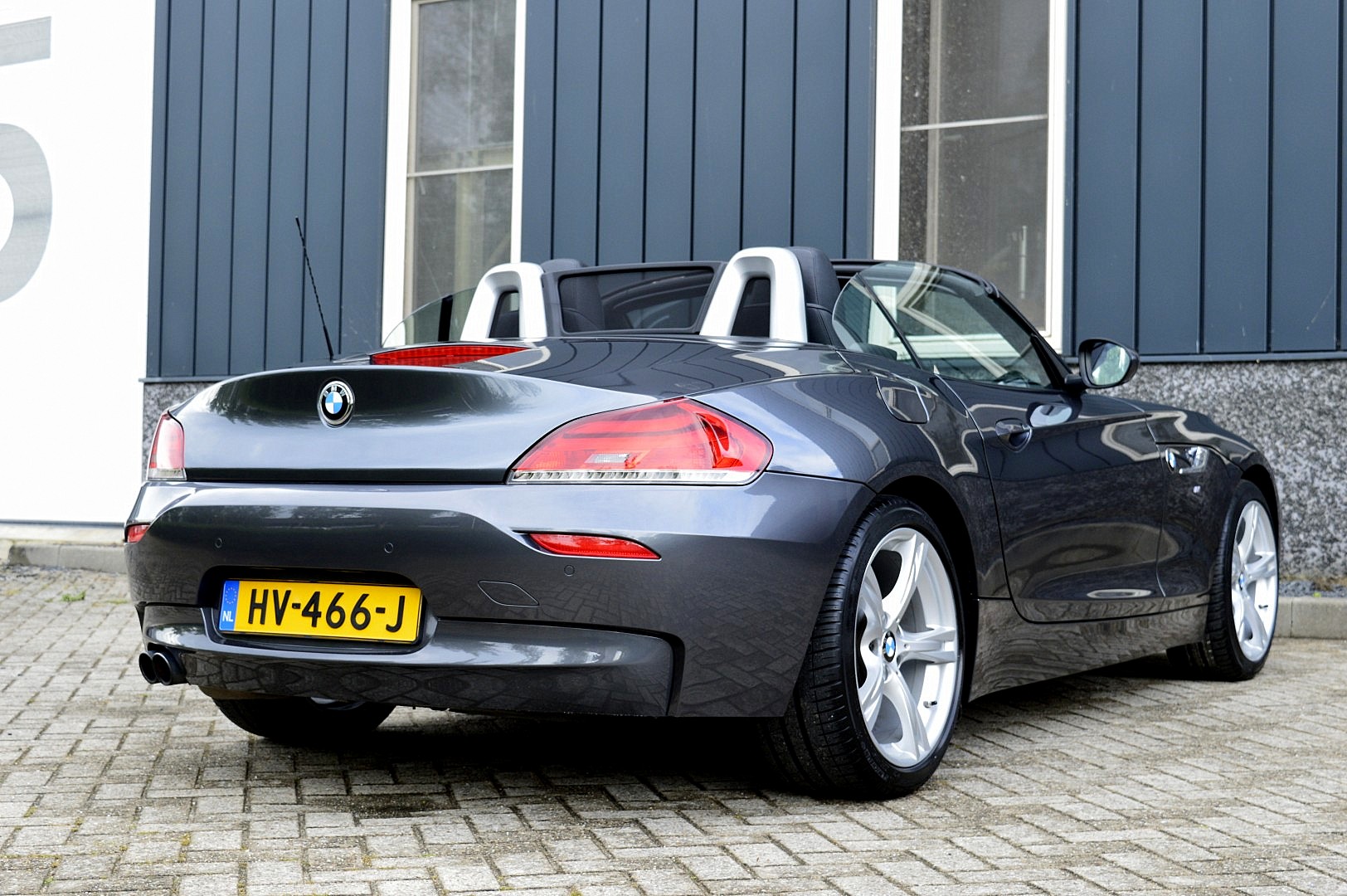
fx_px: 2019
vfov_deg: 25.0
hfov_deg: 36.9
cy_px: 448
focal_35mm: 54
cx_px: 674
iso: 400
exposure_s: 1/100
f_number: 9
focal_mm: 36
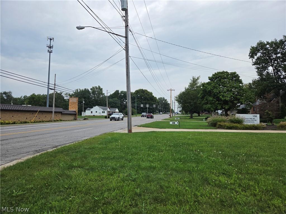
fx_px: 190
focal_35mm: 23
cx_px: 143
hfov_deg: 73.9
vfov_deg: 58.9
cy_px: 107
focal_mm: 5.4
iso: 80
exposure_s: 1/3418
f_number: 1.8
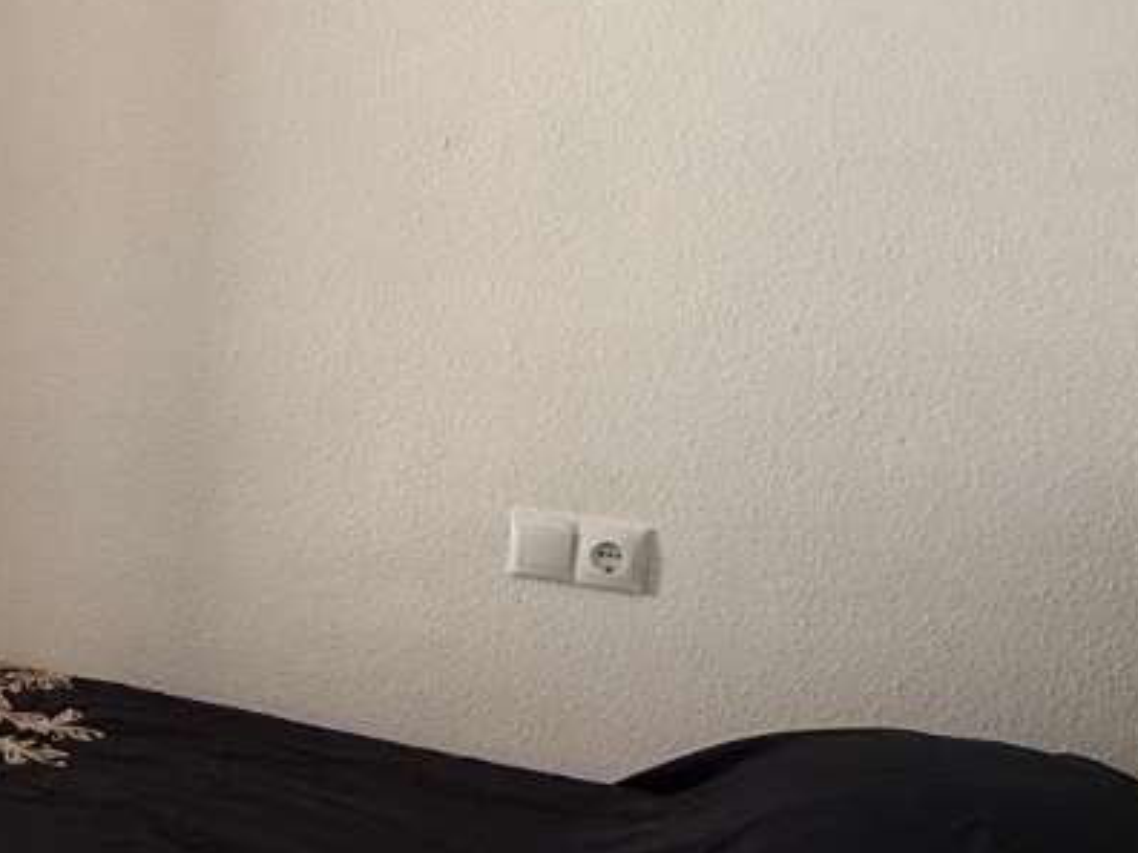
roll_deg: -2.3
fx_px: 1742
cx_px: -250
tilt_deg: -1.8
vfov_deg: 27.1
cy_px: 197
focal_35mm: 53
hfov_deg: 30.4
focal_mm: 2.22
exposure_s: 1/99
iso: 50
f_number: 2.2
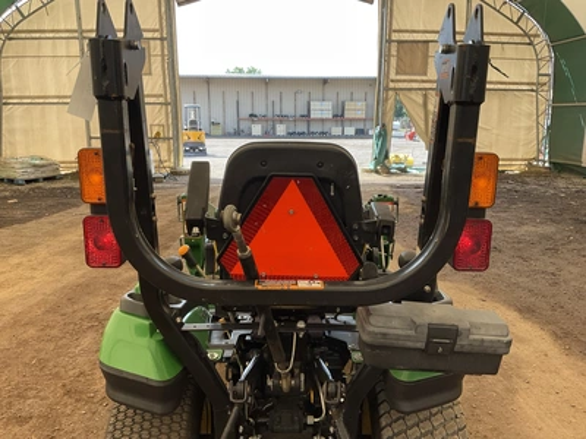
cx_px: 293
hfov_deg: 61.7
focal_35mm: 29
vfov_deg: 48.2
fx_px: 491
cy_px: 220
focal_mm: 3
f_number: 1.8
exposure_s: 1/159
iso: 20
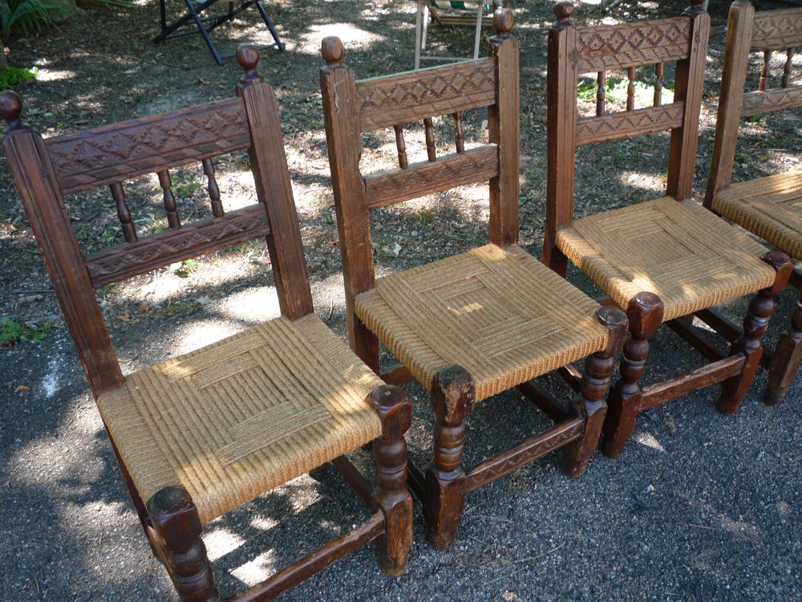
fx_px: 695
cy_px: 301
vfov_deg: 46.8
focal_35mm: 30
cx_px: 401
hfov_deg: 60.0
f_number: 3.3
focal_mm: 5.2
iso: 100
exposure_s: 1/30
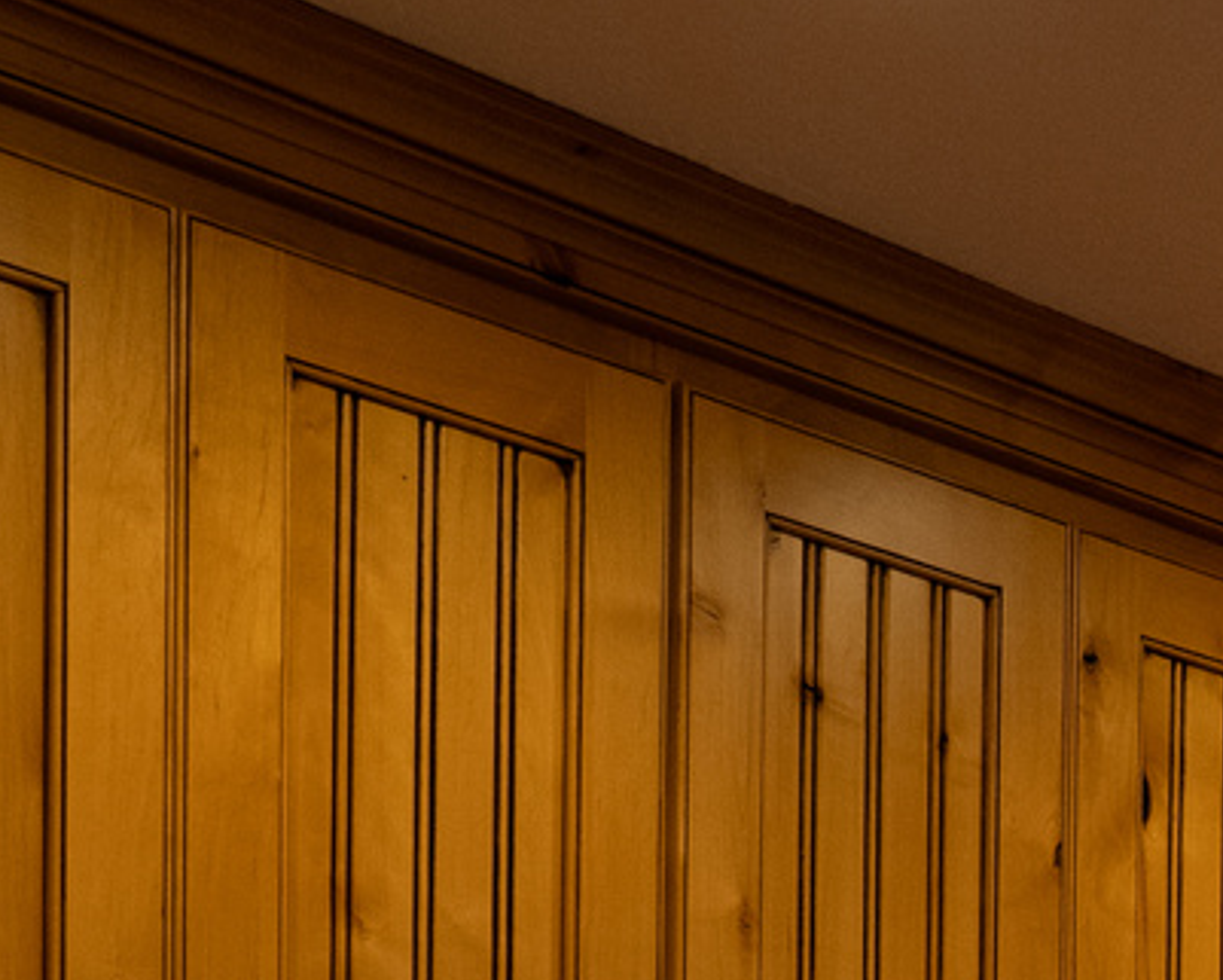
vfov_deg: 11.8
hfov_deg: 13.5
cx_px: 2598
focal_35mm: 118
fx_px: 4272
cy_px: 1888
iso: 1250
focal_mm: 24
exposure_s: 1/160
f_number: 4
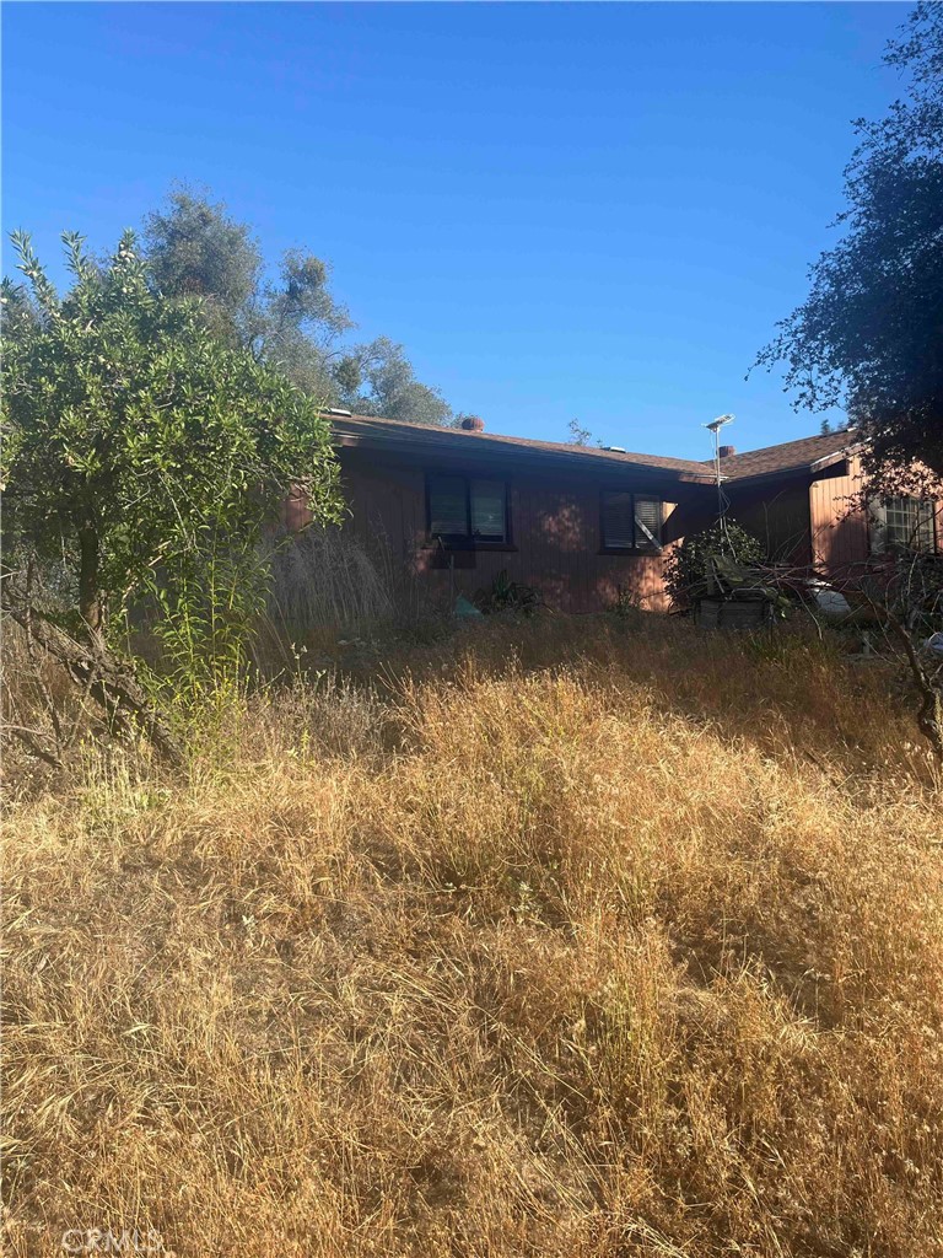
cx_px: 472
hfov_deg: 53.1
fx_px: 944
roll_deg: +1.6
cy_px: 629
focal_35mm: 26
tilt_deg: +4.2
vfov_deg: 67.3
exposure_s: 1/1832
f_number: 1.6
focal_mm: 5.1
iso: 50
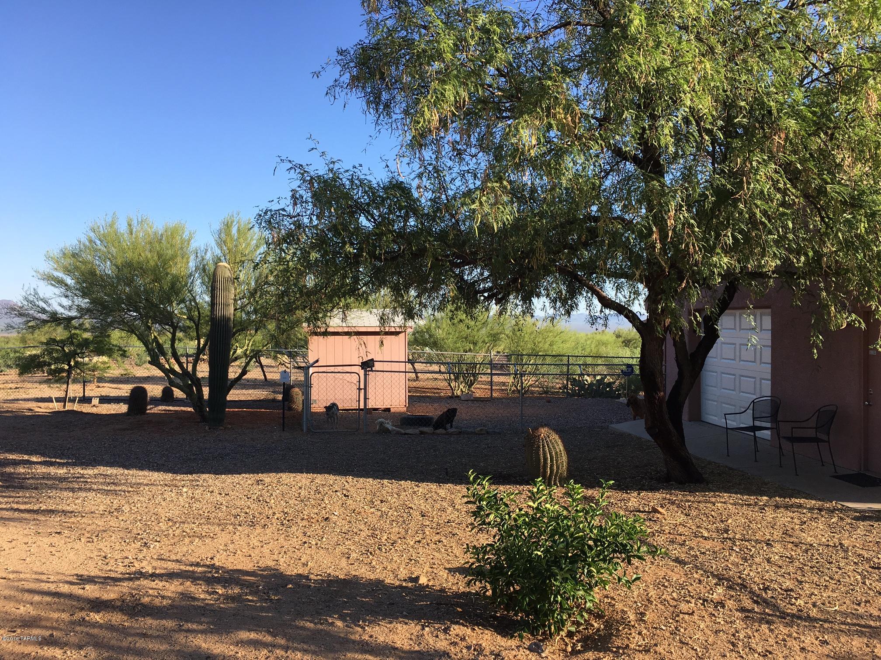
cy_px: 330
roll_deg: -0.7
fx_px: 738
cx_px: 440
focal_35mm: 29
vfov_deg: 48.2
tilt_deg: +0.1
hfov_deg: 61.7
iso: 25
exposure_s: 1/699
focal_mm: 4.15
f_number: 2.2
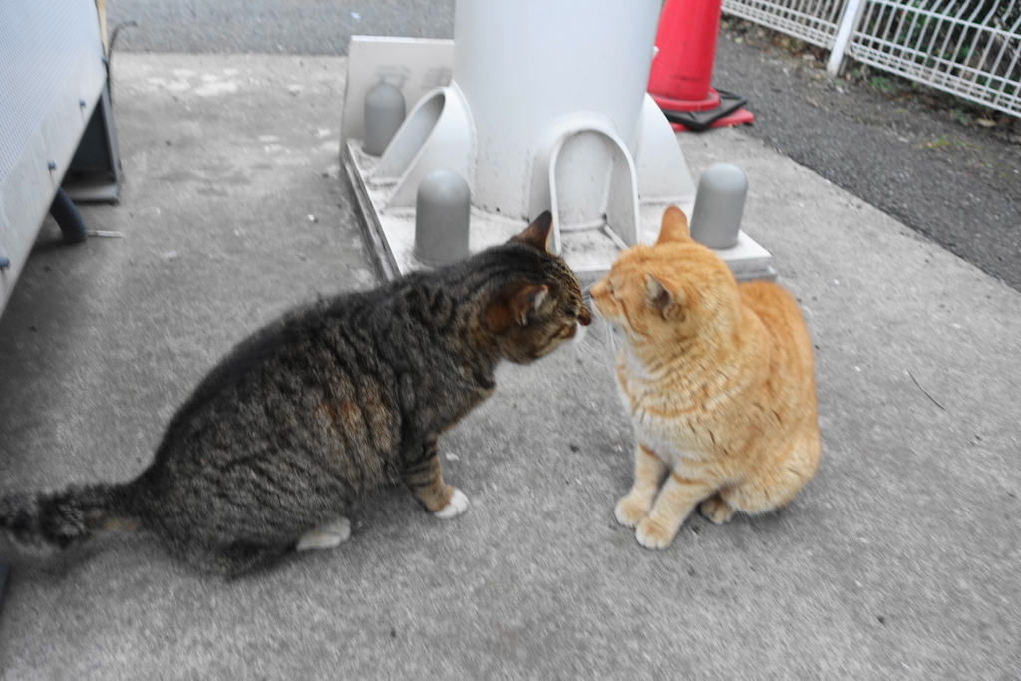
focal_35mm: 24
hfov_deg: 73.7
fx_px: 681
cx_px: 510
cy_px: 340
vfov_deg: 53.1
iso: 160
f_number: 1.8
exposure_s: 1/30
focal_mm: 8.8
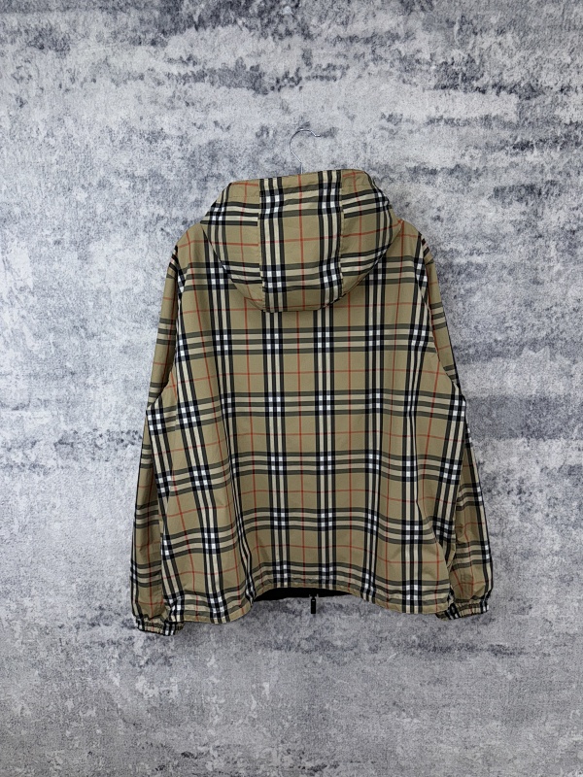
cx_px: 292
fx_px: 539
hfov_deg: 56.8
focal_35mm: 24
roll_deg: +0.2
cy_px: 388
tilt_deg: -12.6
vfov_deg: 71.6
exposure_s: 1/288
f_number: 1.78
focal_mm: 6.76
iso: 50
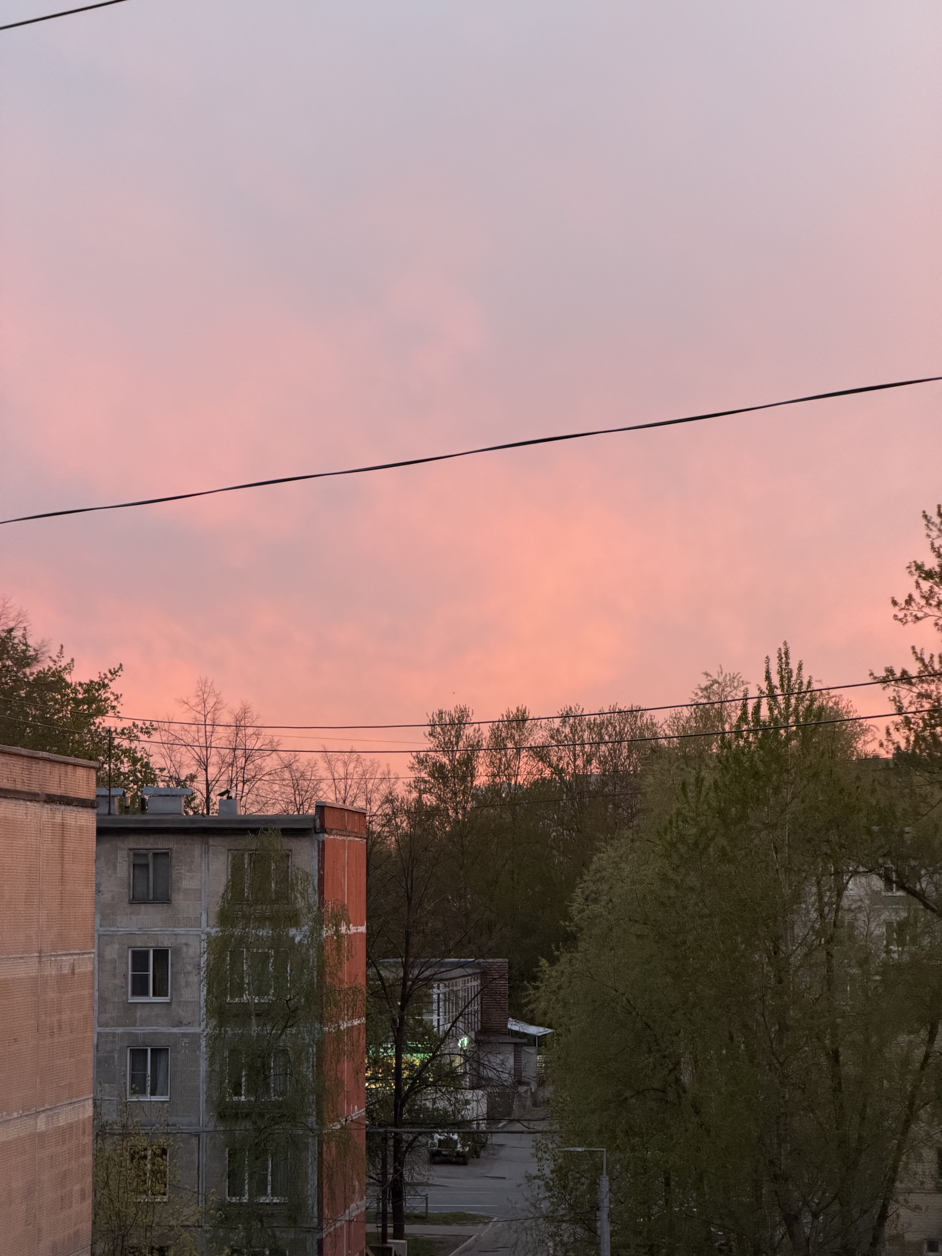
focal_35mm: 100
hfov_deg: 14.8
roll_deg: +0.3
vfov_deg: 19.6
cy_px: 628
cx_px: 471
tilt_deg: +3.3
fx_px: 3628
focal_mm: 16.89
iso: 500
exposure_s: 1/100
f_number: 2.8
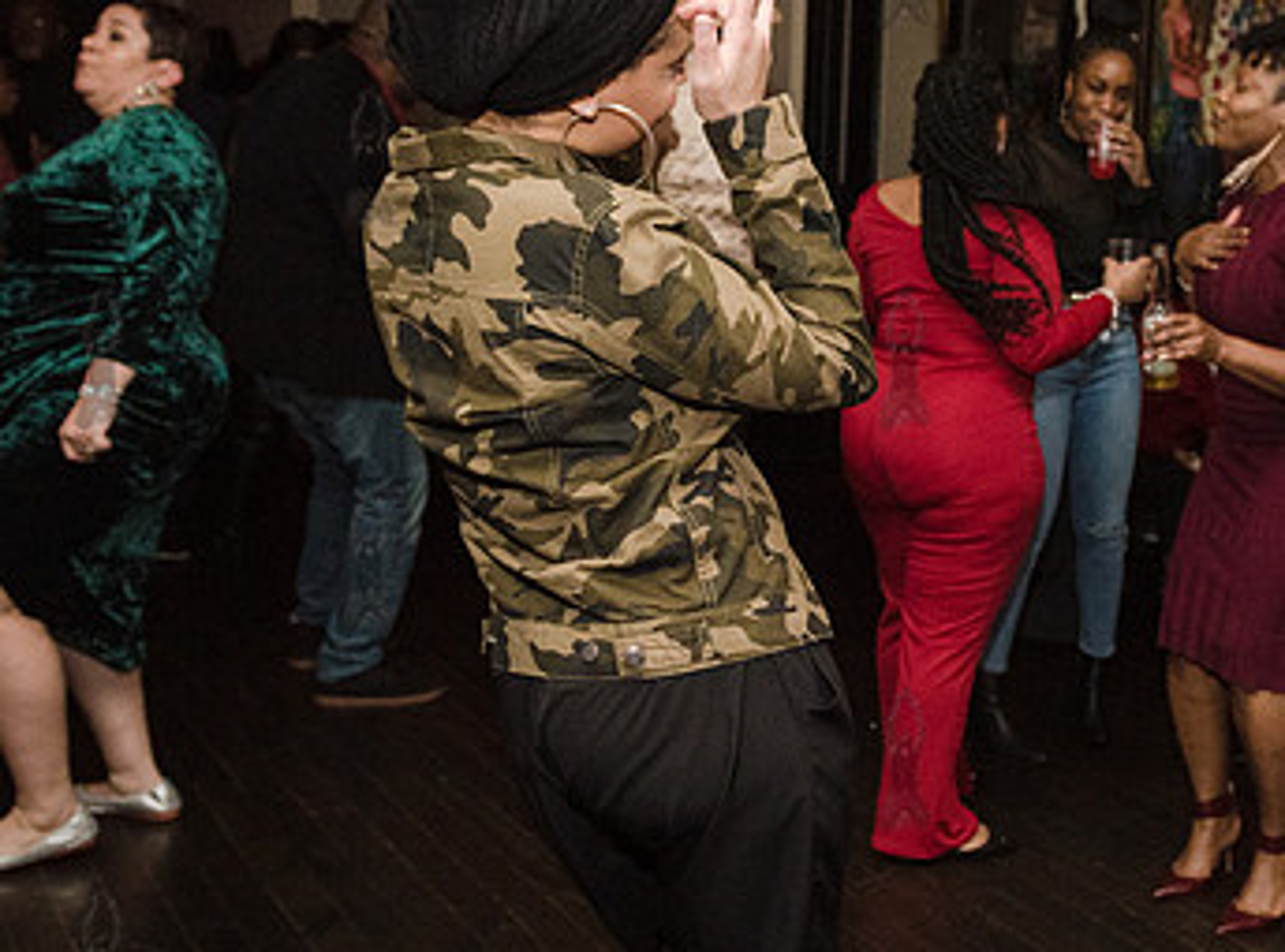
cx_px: 1003
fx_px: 1774
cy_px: 440
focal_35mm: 48
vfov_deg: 30.0
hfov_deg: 38.5
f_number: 4.5
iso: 2000
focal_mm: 24
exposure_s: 1/250
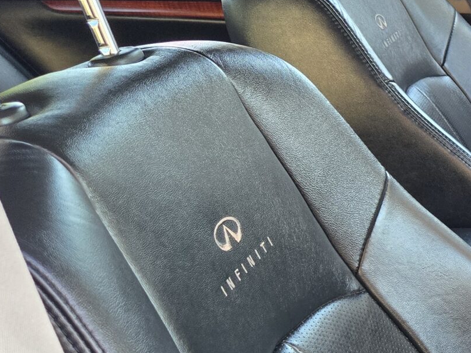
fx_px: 993
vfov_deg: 19.9
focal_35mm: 73
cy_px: 285
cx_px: 630
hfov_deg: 23.3
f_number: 1.8
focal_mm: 5.4
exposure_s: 1/180
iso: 200
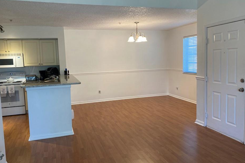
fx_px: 204
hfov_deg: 61.9
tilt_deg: -5.1
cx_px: 122
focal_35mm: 30
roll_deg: +1.7
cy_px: 82
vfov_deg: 43.6
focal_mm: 4.25
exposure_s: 1/120
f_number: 1.8
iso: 100
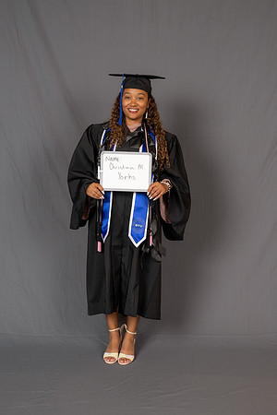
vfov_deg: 37.5
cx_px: 138
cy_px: 208
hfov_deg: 25.5
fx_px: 612
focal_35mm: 53
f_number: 8
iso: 2000
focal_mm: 53
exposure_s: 1/200
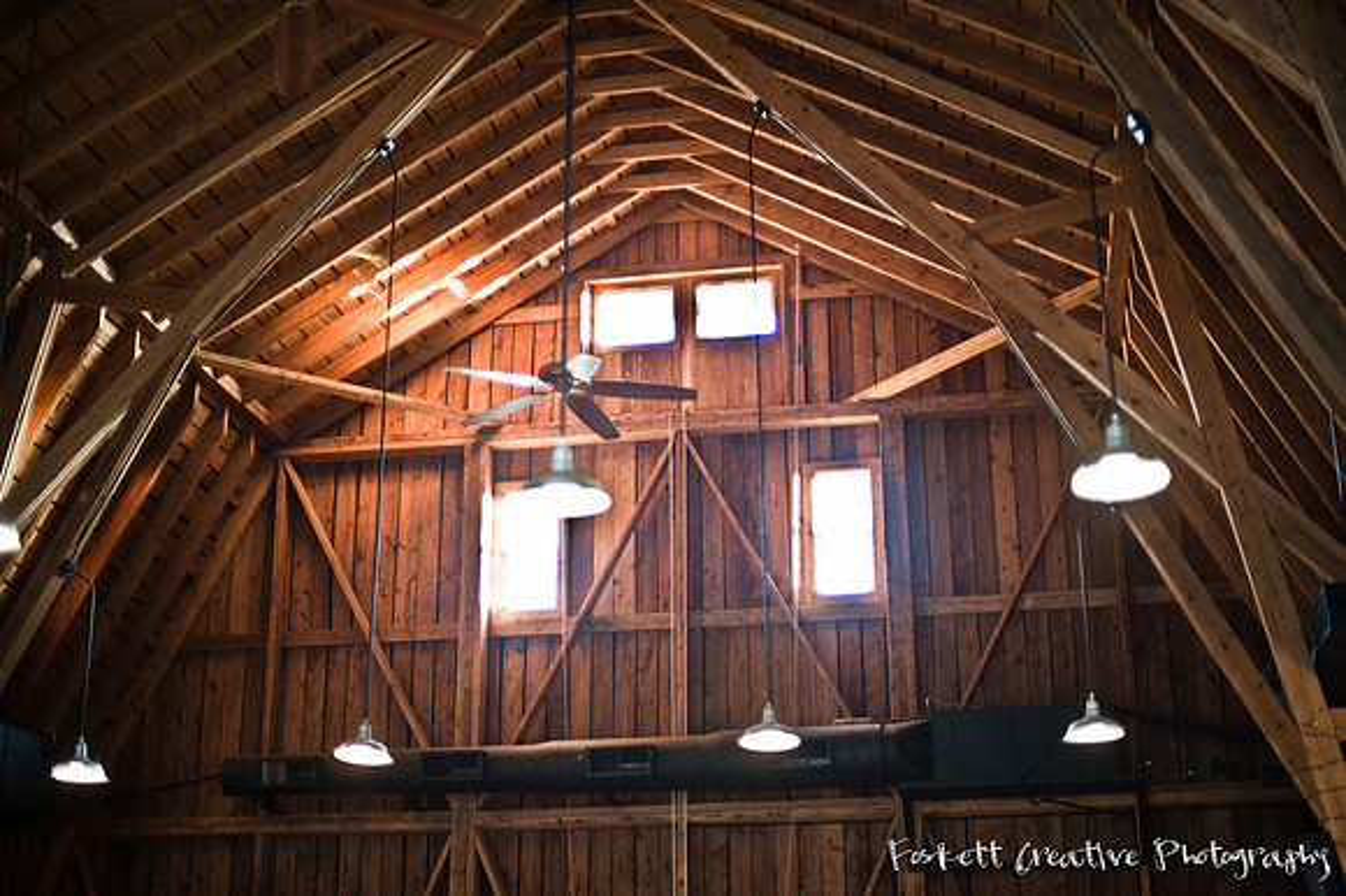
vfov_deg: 27.0
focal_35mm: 50
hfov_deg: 39.6
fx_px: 1868
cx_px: 673
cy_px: 448
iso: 640
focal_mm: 50
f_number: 1.4
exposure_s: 1/100
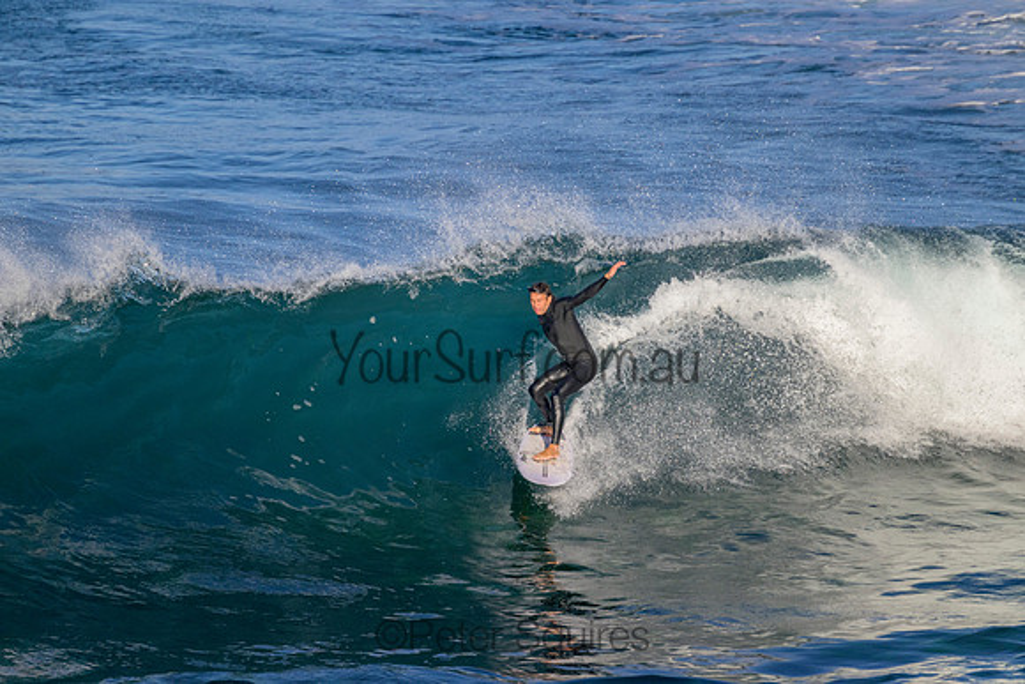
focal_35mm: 800
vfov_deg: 1.7
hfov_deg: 2.6
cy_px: 342
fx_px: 22782
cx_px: 512
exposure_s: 1/2000
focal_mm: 800
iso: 1800
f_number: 11
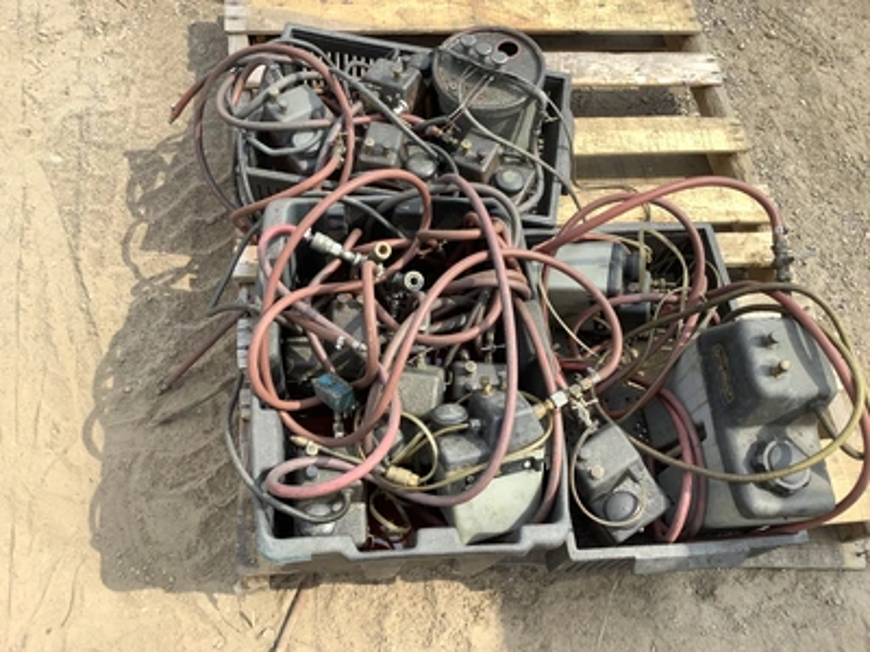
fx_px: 779
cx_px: 435
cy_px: 326
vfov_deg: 45.4
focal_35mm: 31
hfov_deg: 58.4
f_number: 2.4
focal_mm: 3.3
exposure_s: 1/390
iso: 25
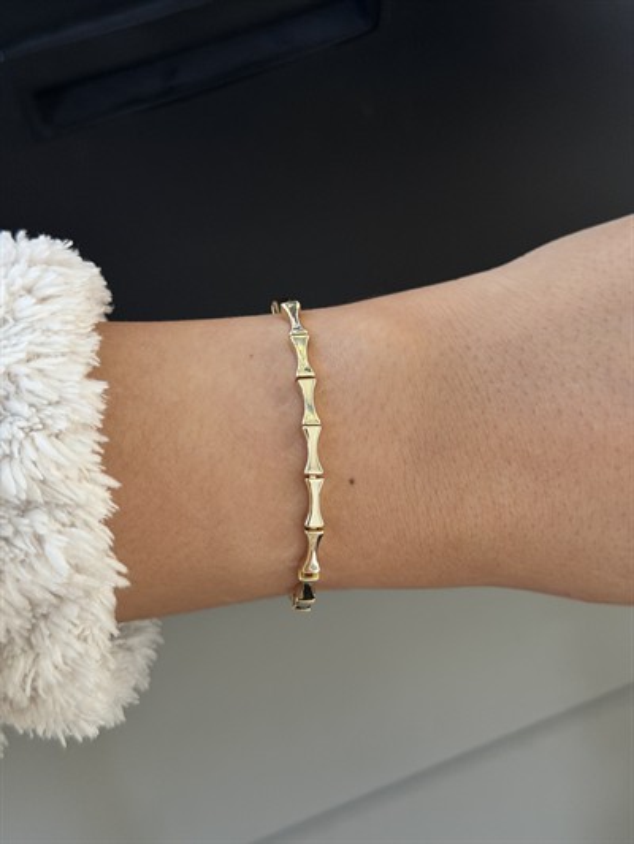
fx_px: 1172
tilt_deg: -67.9
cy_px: 422
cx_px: 317
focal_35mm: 48
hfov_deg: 30.3
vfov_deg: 39.6
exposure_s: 1/30
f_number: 1.78
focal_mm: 6.76
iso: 640
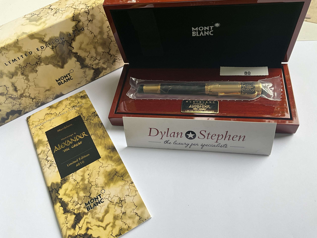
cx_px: 158
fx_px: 266
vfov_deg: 48.2
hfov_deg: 61.7
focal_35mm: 29
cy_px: 119
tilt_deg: -53.8
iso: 40
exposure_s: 1/122
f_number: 1.8
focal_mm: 3
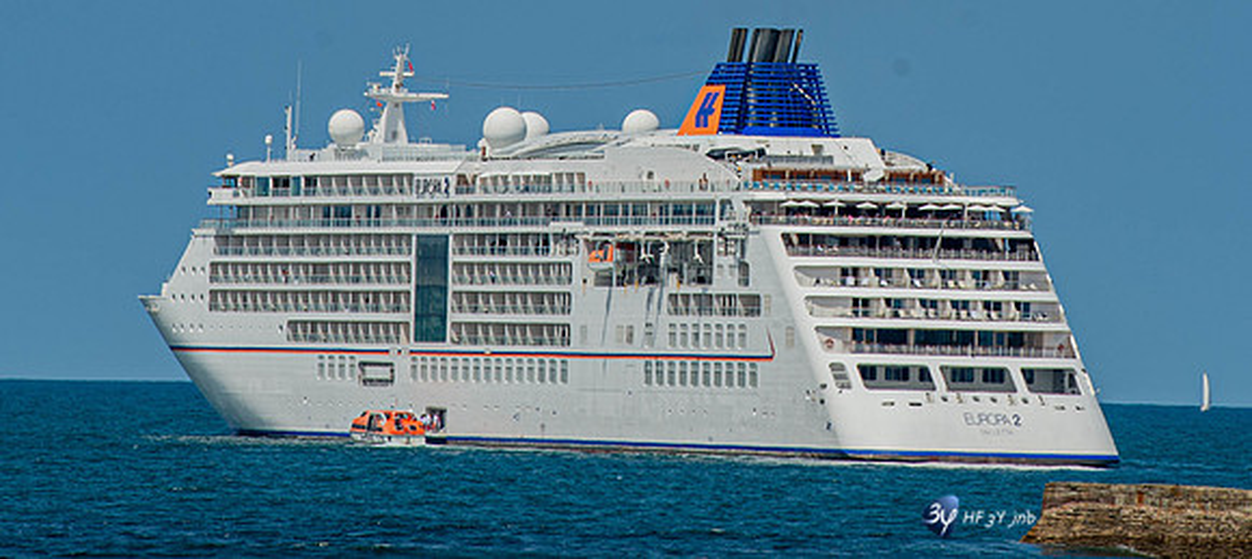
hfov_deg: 5.0
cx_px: 789
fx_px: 14352
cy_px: -215
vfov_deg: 2.2
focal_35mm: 453
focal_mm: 200
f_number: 10
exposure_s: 1/400
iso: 100
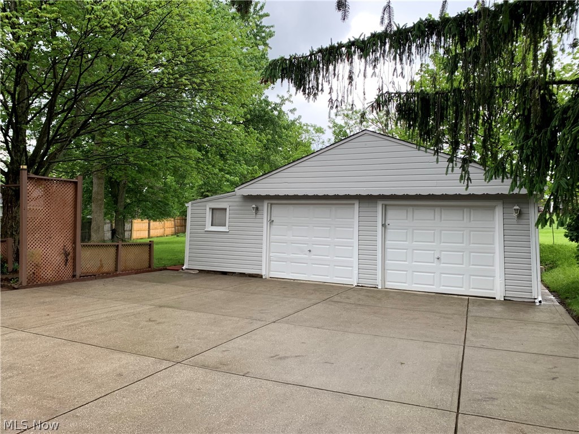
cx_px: 290
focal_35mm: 26
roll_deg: -1.9
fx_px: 435
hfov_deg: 67.3
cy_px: 217
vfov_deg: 53.1
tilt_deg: +3.3
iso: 25
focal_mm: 4.25
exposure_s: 1/199
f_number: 1.8
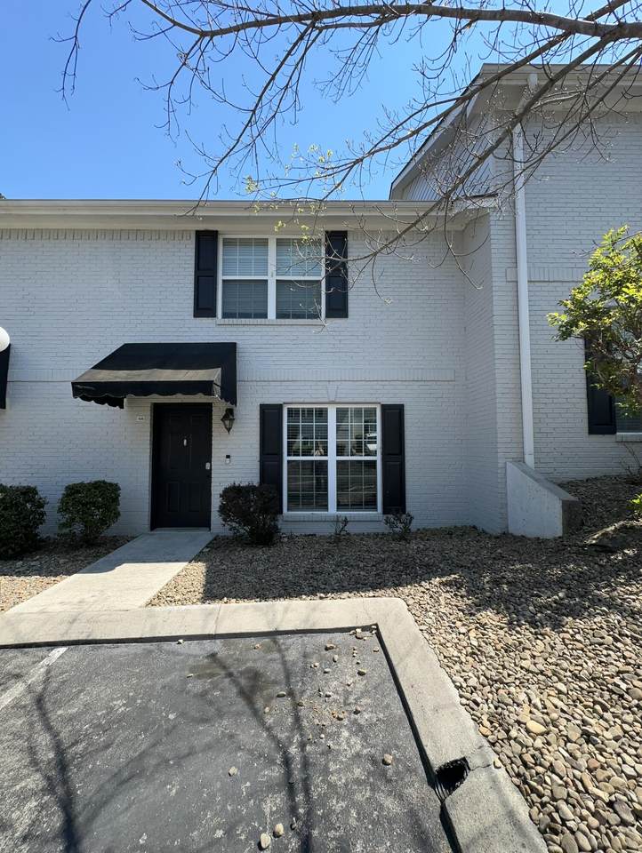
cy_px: 426
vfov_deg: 102.0
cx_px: 321
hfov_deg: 85.8
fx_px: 346
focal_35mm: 14
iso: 40
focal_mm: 2.22
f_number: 2.2
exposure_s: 1/988
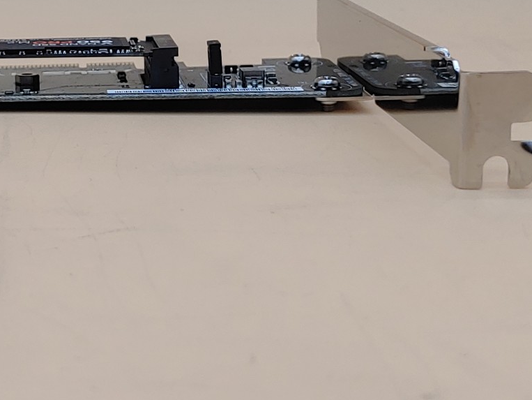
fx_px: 1276
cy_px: 70
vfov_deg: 17.6
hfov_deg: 23.0
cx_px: 71
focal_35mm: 83
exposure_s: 1/165
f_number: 1.8
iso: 50
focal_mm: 4.36
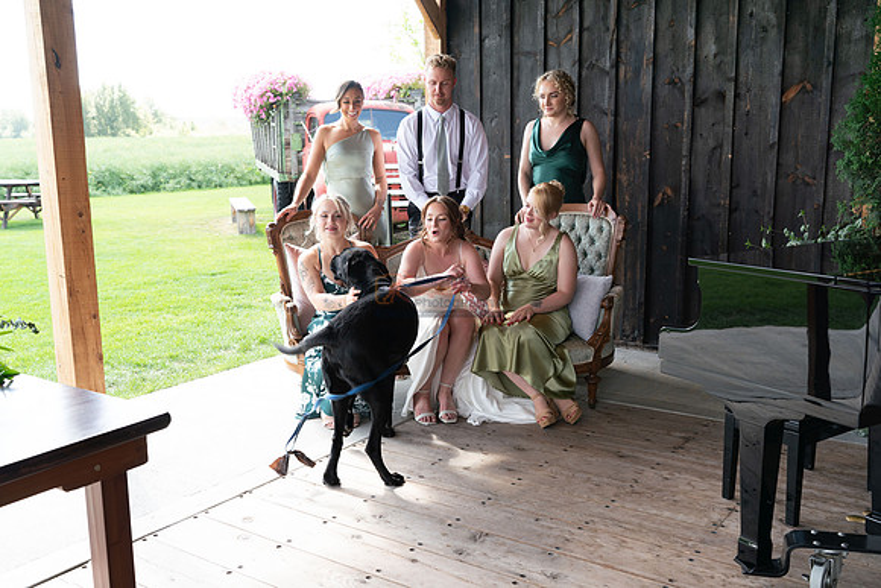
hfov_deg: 54.4
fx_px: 857
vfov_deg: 37.9
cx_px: 440
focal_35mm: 35
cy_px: 294
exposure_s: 1/125
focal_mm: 35
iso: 400
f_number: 5
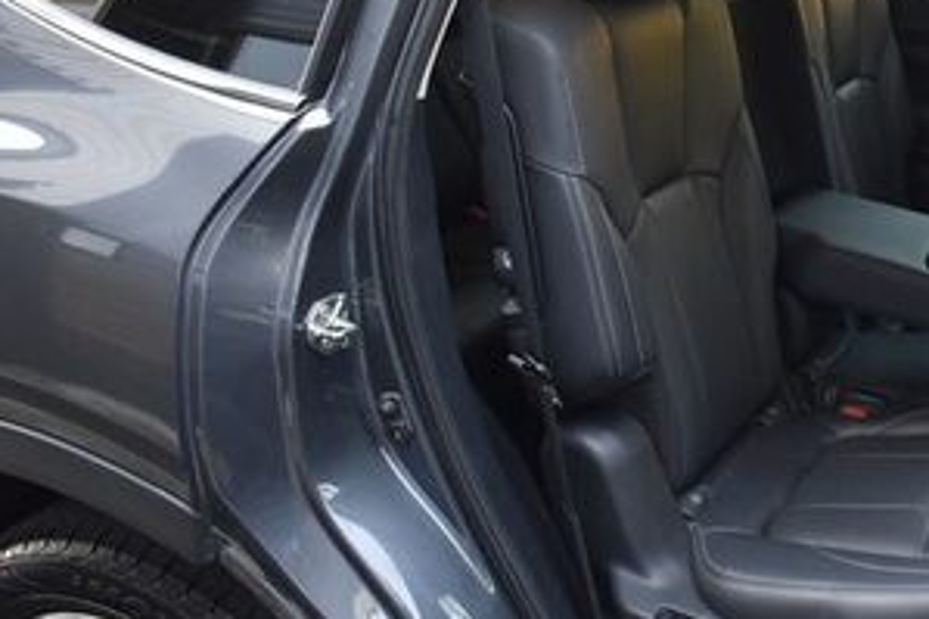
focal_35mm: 47
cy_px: 269
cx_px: 799
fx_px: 1212
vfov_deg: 28.6
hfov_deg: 39.5
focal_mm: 18
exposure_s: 1/200
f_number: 3.5
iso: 800
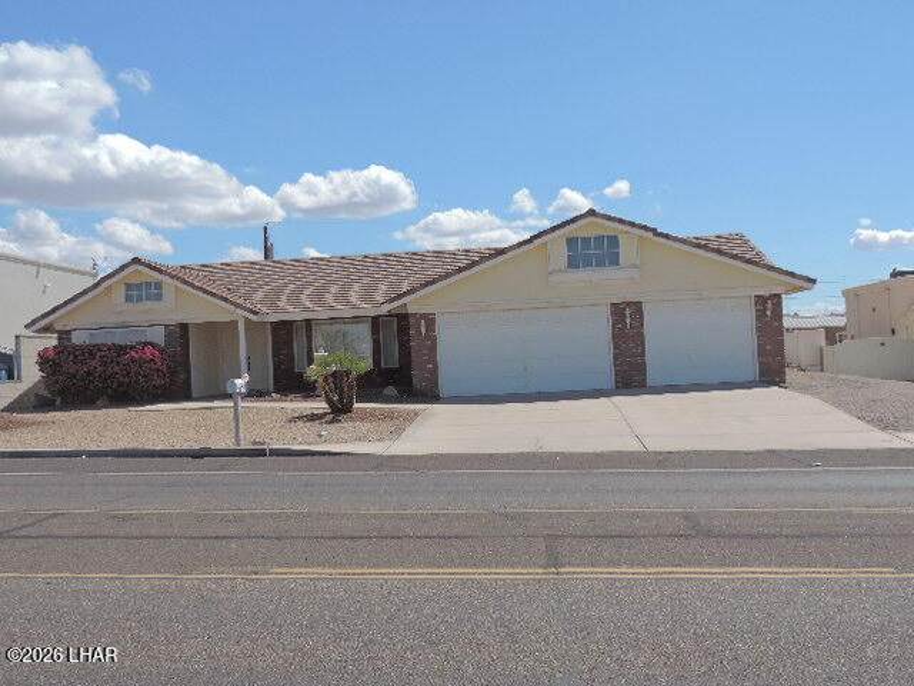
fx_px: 1056
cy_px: 343
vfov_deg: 36.0
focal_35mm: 40
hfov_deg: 46.8
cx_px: 457
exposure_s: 1/2000
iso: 125
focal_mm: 7.1
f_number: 3.3
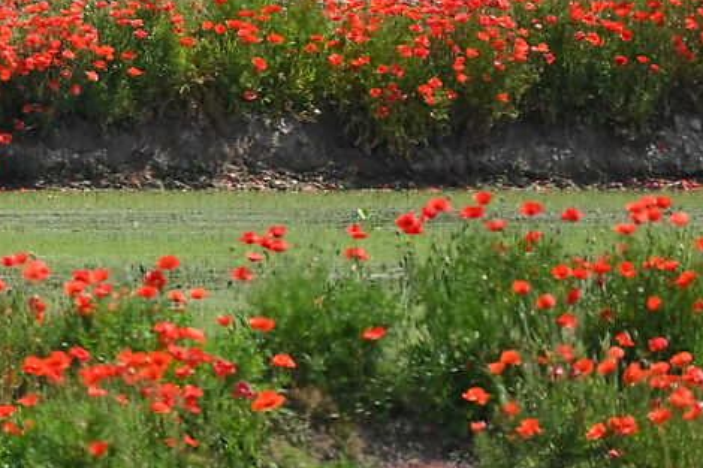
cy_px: 160
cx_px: -945
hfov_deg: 1.7
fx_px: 23912
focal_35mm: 1225
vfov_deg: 1.1
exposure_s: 1/1600
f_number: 5.6
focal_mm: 160
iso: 200
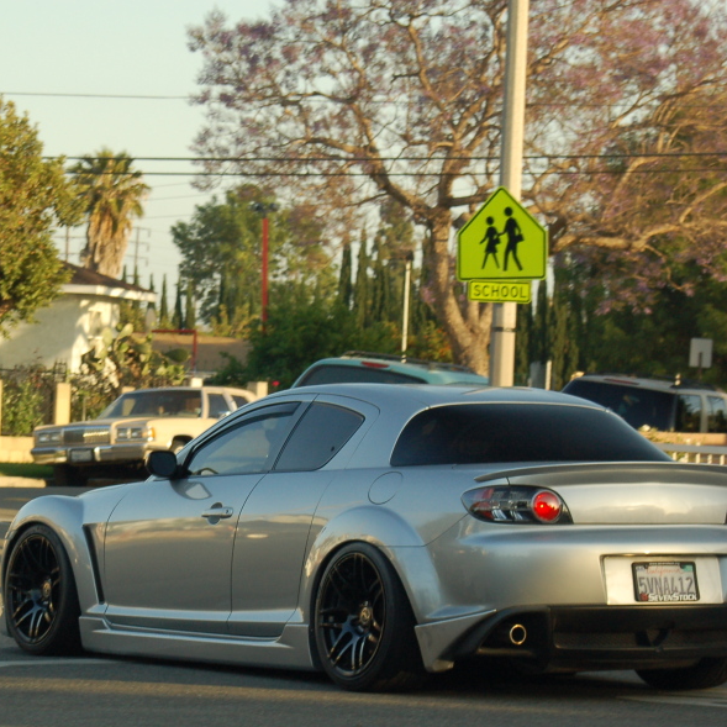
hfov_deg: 9.9
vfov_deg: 9.9
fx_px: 4206
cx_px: 233
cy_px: 416
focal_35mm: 177
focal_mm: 80
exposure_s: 1/100
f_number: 9
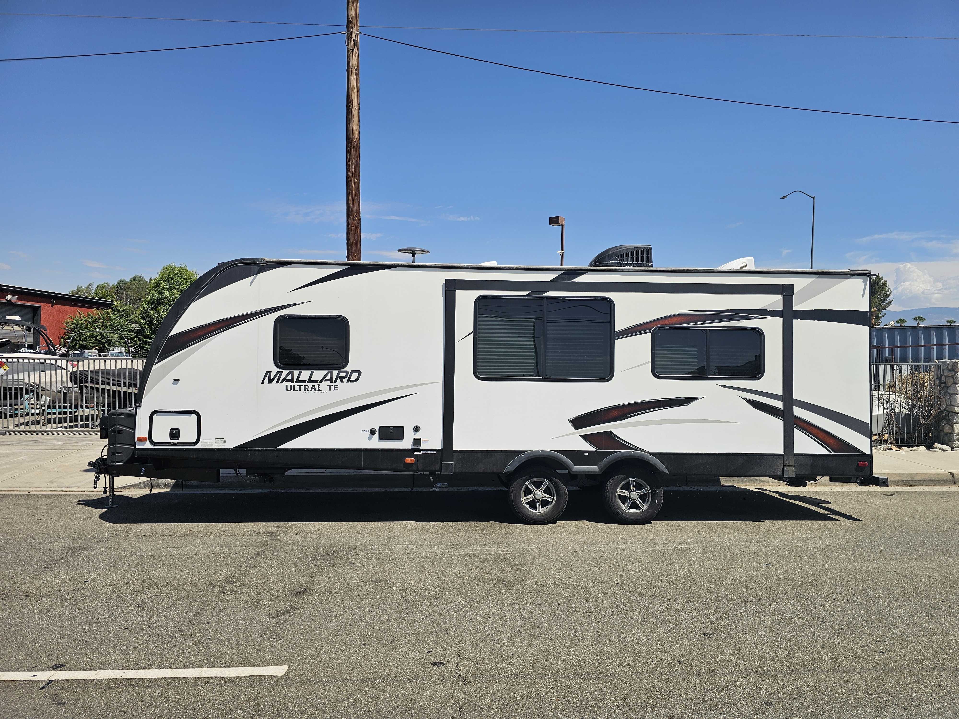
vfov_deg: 58.9
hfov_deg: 73.9
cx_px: 480
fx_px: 637
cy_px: 360
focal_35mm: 23
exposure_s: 1/1328
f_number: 1.7
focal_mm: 6.3
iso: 10
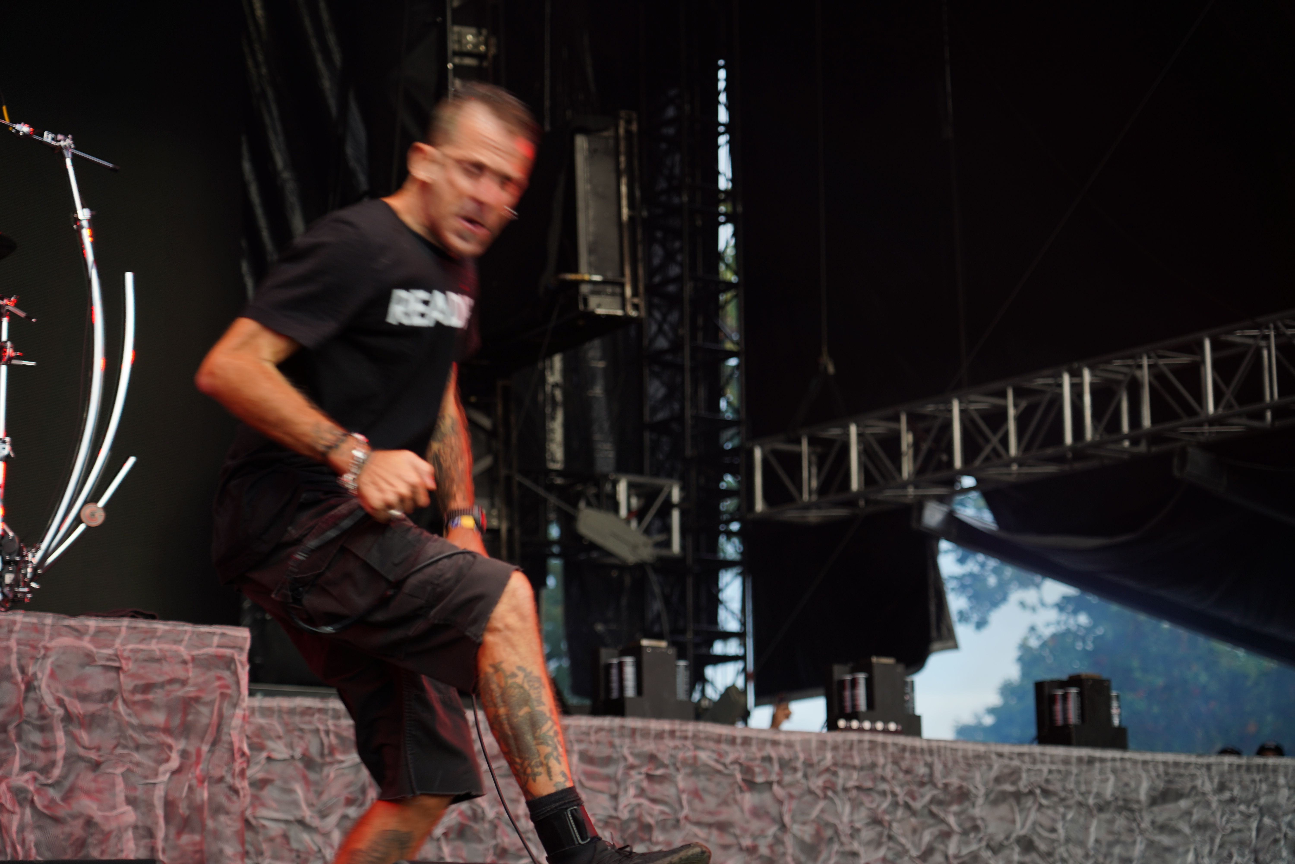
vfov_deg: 15.9
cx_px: 648
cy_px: 432
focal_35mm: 86
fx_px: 3093
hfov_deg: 23.6
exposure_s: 1/100
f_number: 4
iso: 160
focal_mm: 86
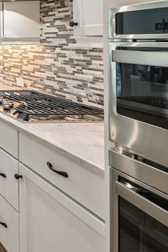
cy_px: 37
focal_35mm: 42
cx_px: -148
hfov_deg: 20.3
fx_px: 294
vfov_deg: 43.3
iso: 400
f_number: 8
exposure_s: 1/80
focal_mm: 15
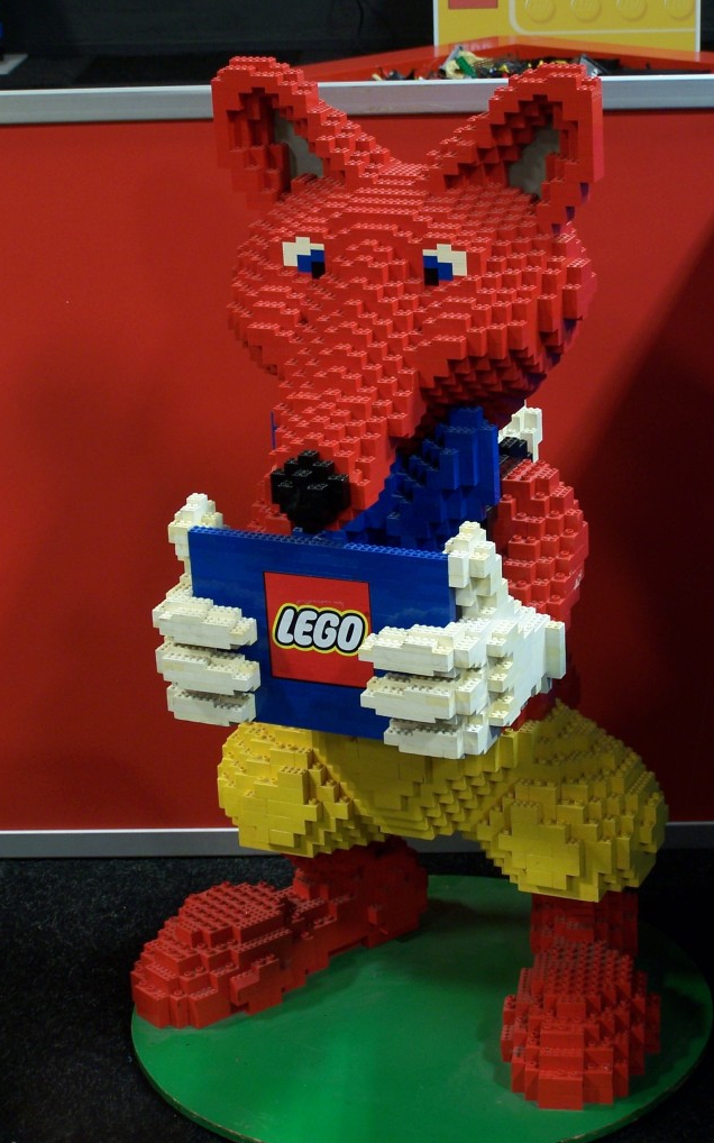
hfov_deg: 16.3
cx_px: 369
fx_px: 2491
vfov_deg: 25.8
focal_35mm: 80
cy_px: 572
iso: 80
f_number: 3.2
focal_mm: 12.4
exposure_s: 1/2
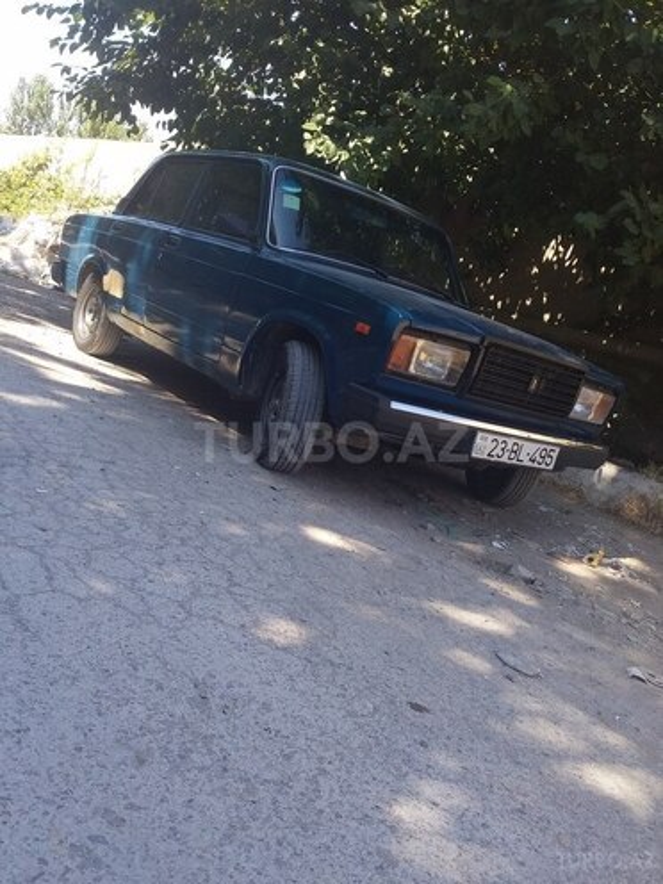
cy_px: 442
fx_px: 792
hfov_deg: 45.4
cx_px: 332
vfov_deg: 58.4
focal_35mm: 31
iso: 40
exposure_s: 1/311
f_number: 2.2
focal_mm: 3.3
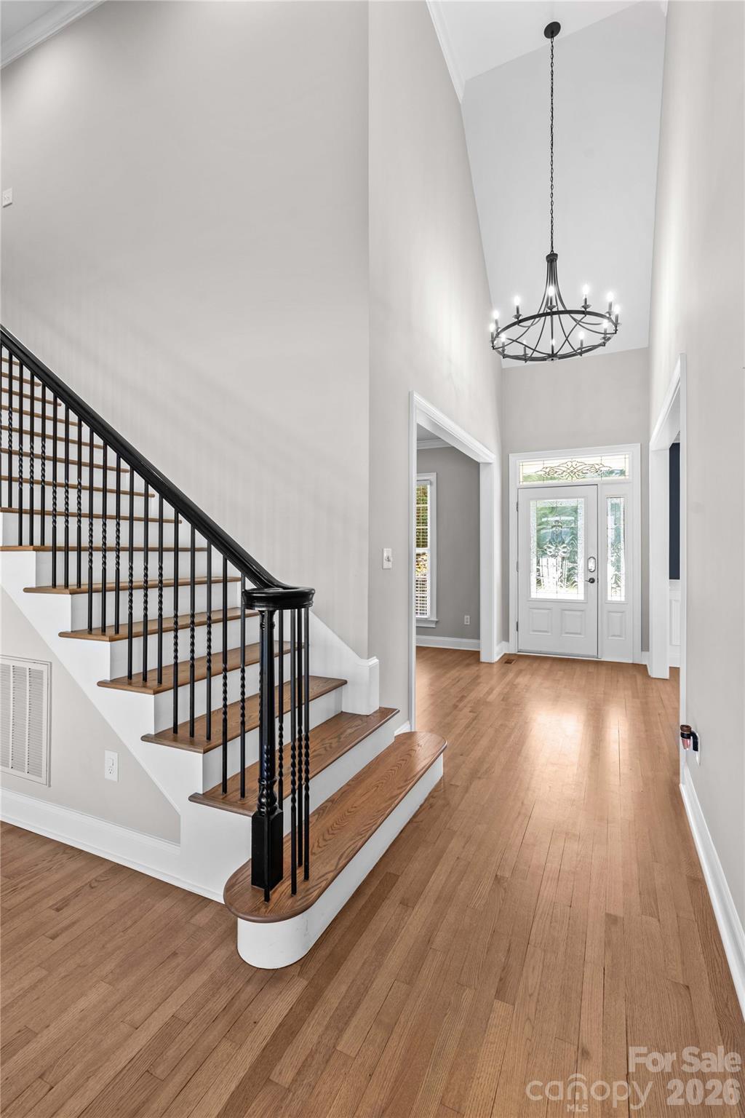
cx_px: 372
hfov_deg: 73.7
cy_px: 559
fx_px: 497
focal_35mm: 16
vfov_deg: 96.7
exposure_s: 1/3
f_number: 8
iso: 100
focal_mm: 16
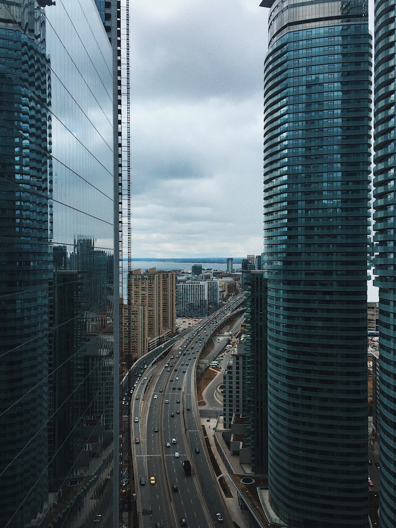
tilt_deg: -0.6
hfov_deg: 48.2
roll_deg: -0.6
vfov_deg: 61.7
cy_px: 264
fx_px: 442
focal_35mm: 29
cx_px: 198
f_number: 2.2
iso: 32
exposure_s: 1/1883
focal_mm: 4.15
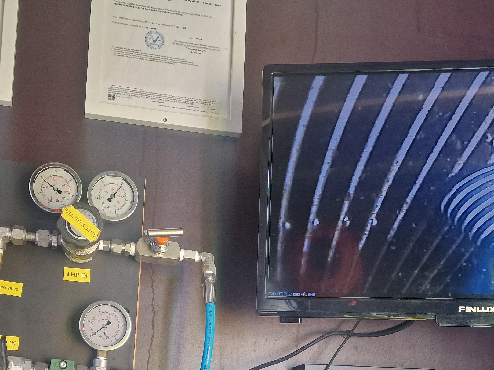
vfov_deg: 27.9
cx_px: 220
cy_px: 343
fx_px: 714
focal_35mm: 50
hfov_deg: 38.1
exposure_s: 1/100
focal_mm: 6.4
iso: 160
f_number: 1.8
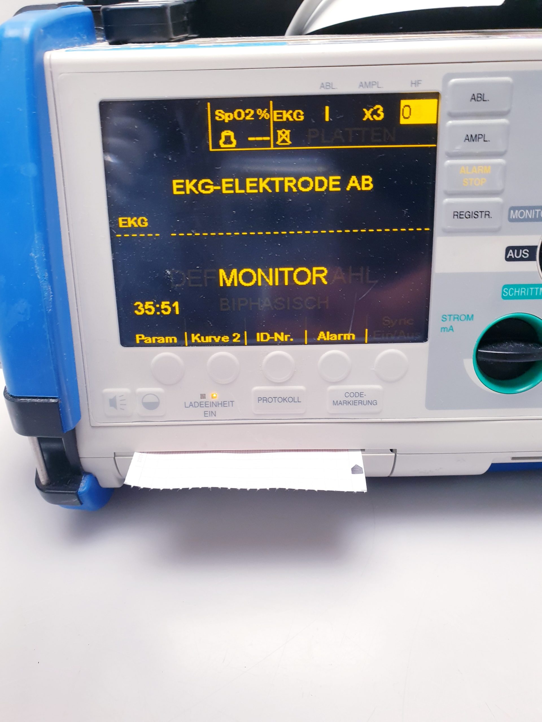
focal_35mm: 26
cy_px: 361
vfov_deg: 67.3
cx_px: 271
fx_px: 543
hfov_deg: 53.1
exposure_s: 1/100
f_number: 2.4
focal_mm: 4.3
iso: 250
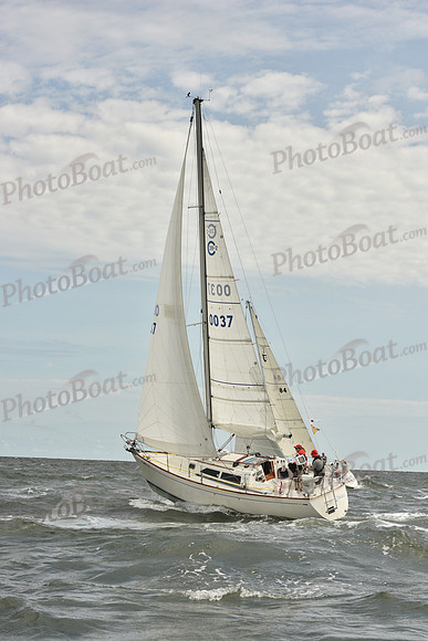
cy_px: 320
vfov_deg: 28.8
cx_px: 214
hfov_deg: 19.5
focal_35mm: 70
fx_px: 1247
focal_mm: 70
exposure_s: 1/800
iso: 250
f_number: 10
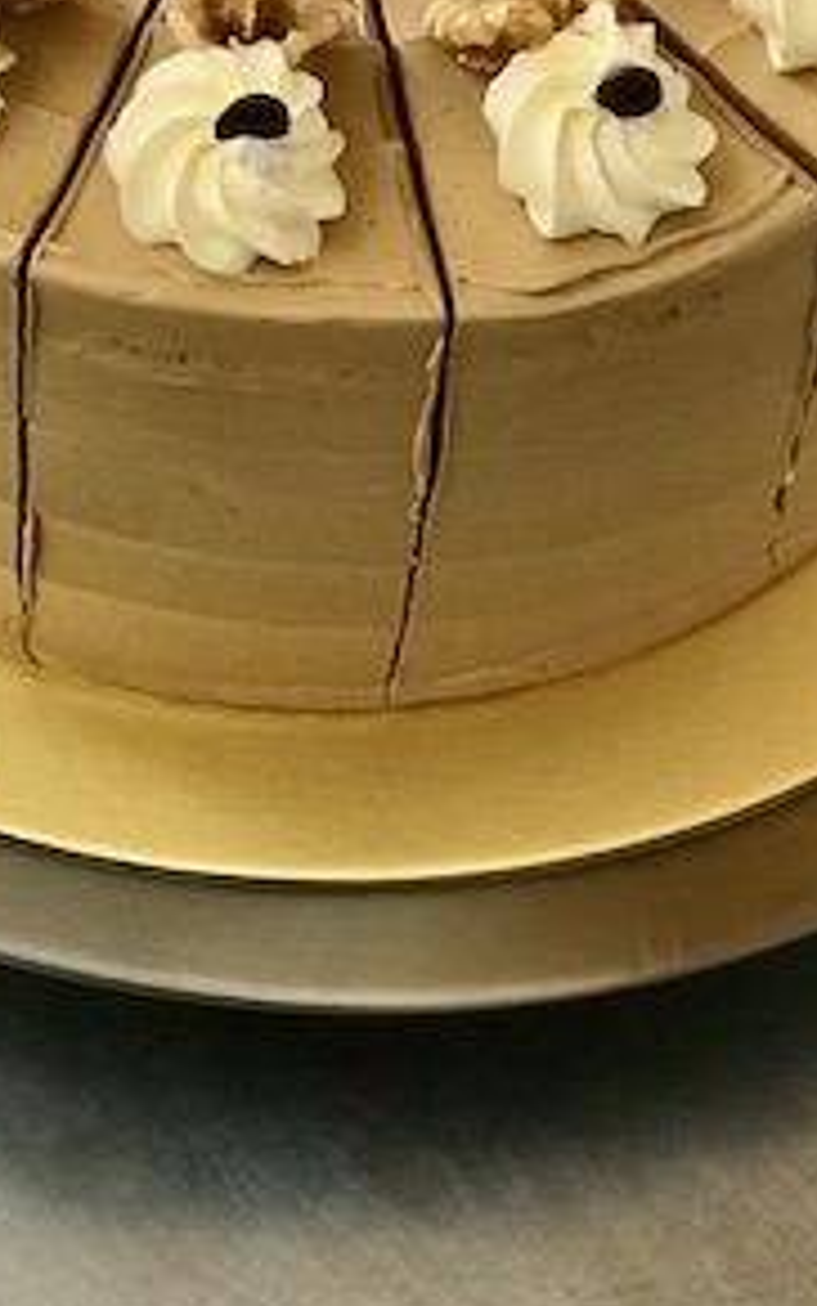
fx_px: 4736
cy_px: 40
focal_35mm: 133
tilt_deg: -47.0
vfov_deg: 15.5
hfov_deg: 9.7
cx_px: -135
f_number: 2.8
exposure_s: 1/50
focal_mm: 6.6
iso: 125
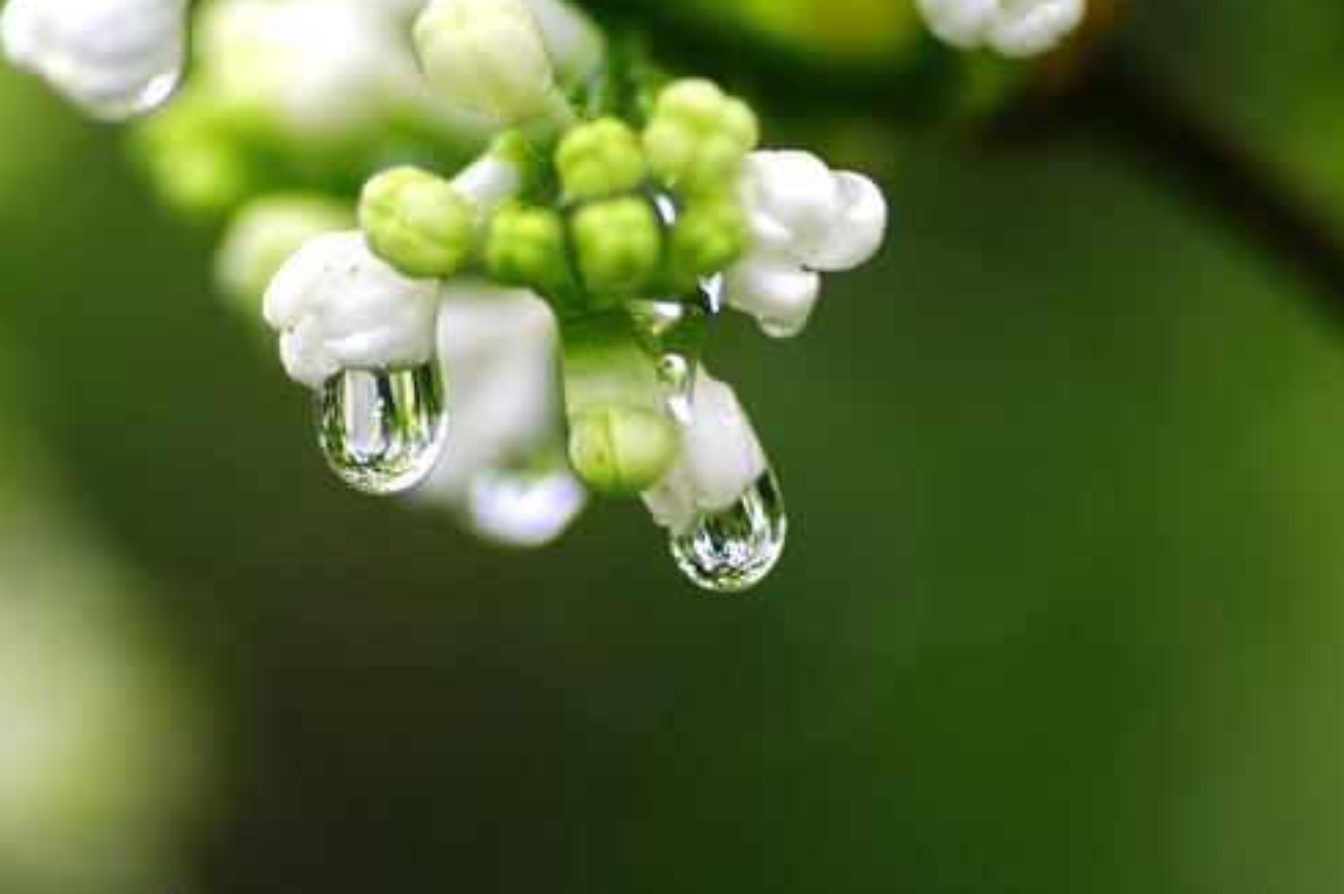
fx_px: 5260
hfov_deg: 14.6
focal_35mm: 141
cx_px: 653
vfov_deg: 9.7
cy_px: 452
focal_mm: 90
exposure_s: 1/125
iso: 200
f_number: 2.8
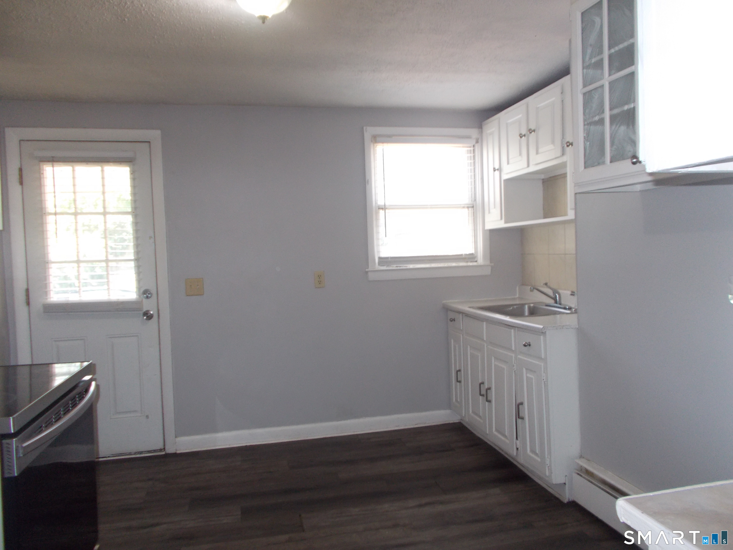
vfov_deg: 53.1
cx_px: 366
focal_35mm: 26
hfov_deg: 67.3
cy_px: 275
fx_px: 551
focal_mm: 4.6
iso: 200
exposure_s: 1/25
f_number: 3.2
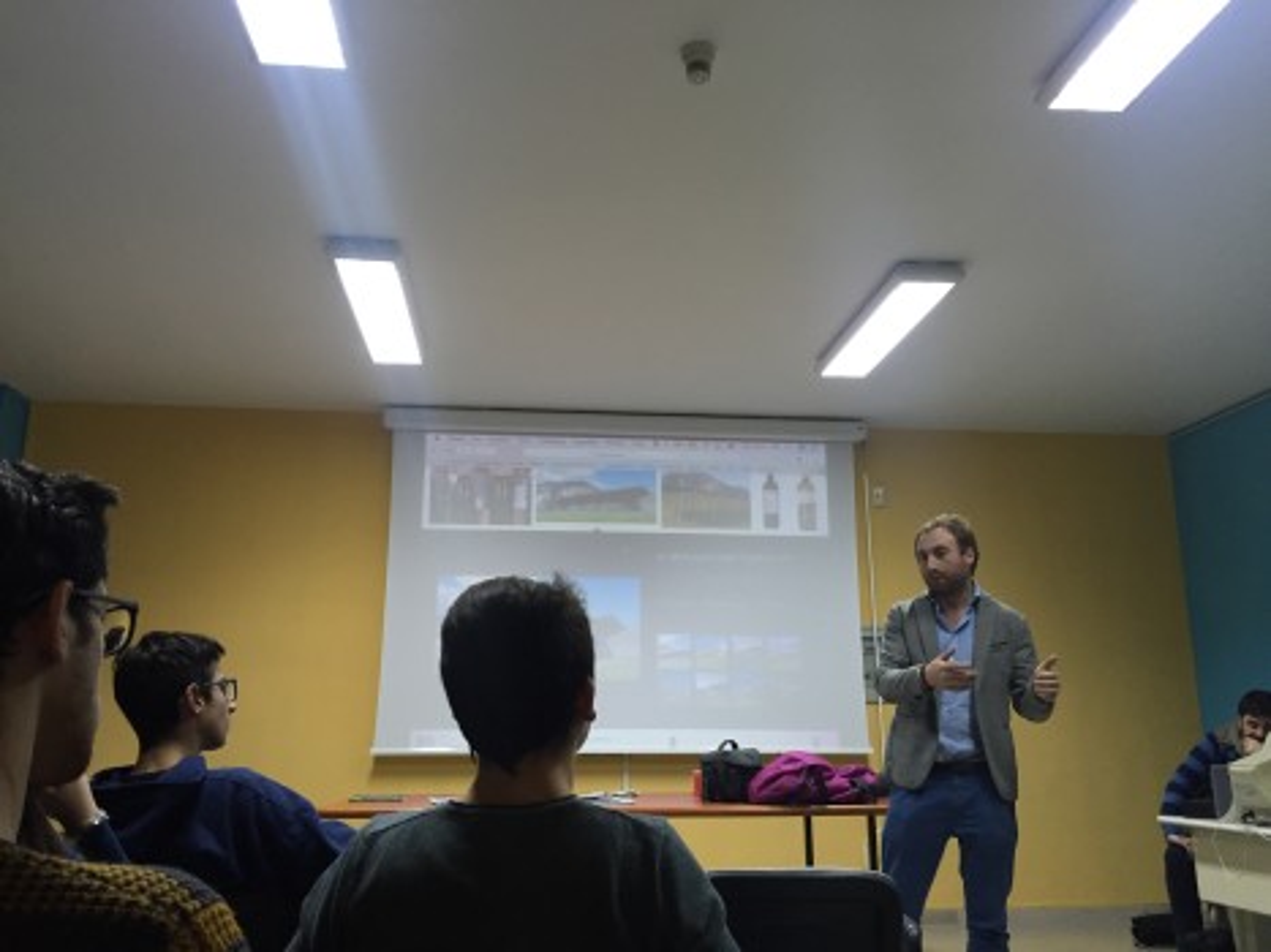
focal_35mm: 29
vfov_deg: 48.2
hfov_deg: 61.7
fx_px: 1065
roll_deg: +0.3
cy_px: 476
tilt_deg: +13.4
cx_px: 636
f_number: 2.2
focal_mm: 4.15
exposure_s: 1/33
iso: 160
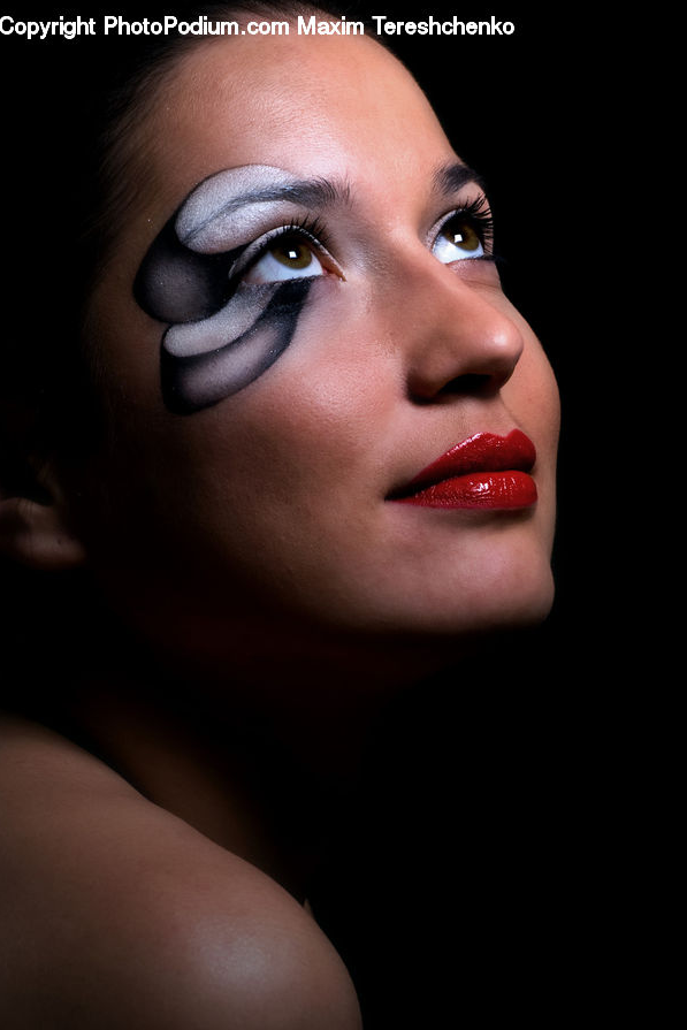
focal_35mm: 151
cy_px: 517
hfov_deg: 9.1
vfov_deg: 13.6
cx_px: 344
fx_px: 4320
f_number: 13
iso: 100
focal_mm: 100
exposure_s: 1/100
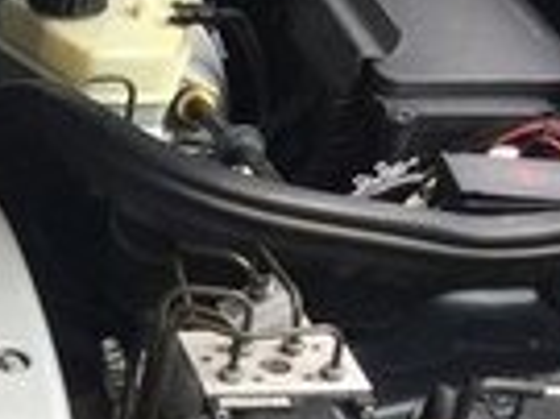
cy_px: 425
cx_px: -593
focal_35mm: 142
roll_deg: -0.6
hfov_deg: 12.2
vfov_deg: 10.3
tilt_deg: -35.6
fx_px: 2295
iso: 32
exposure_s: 1/423
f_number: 2.2
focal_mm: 4.15
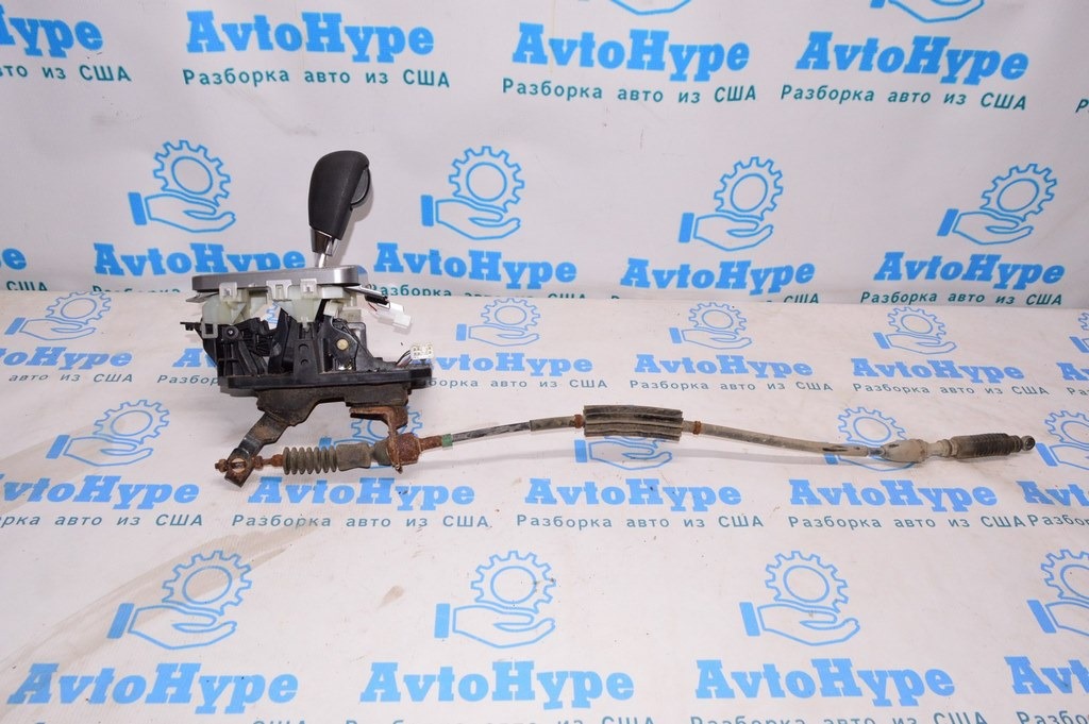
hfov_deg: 67.4
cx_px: 544
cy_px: 362
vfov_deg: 47.9
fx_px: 816
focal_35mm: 27
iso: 1600
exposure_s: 1/100
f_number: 8
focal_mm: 18
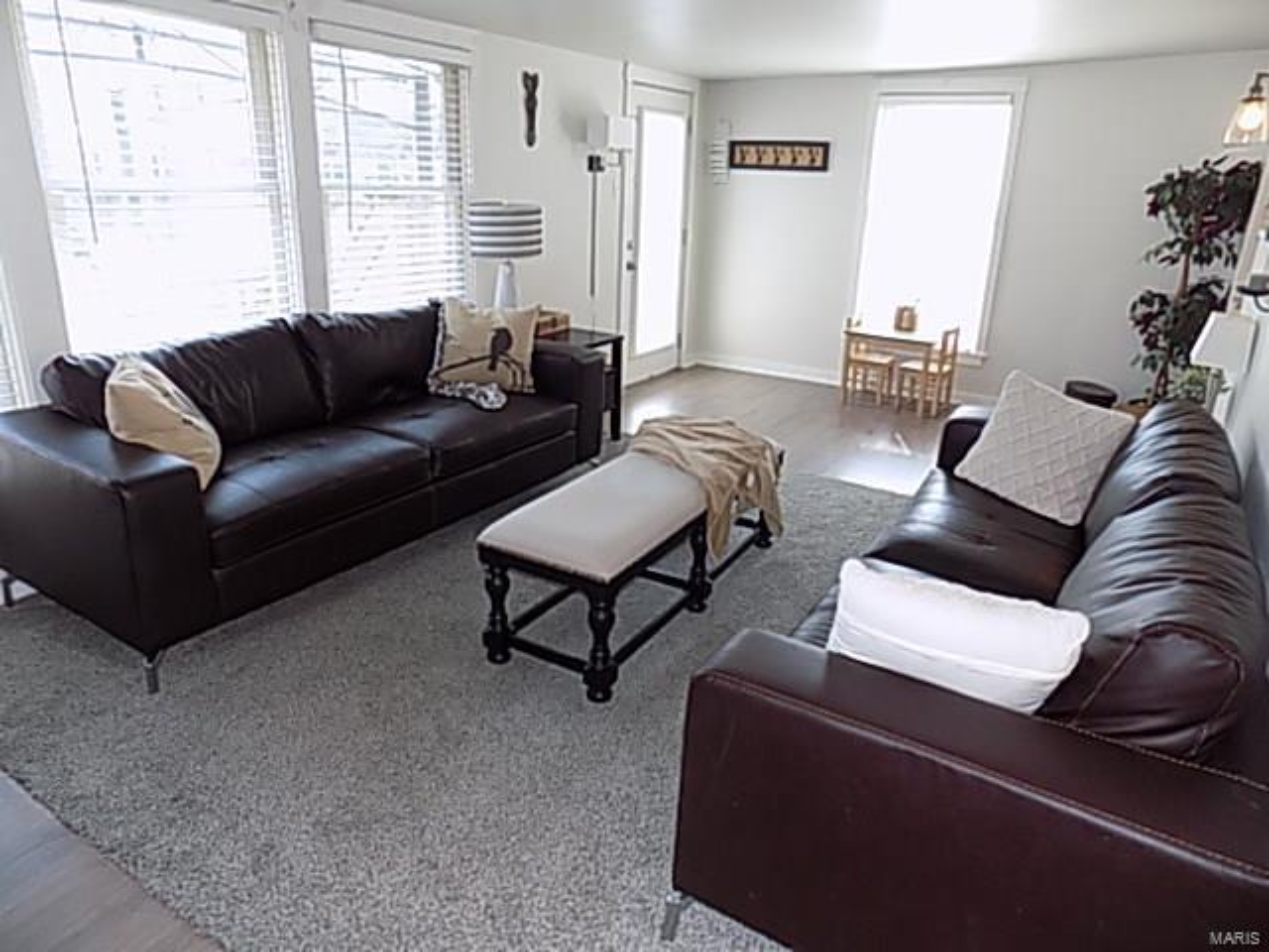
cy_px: 476
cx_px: 634
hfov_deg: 73.9
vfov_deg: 58.9
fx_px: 843
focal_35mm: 23
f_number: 3.1
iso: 125
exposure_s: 1/30
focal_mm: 4
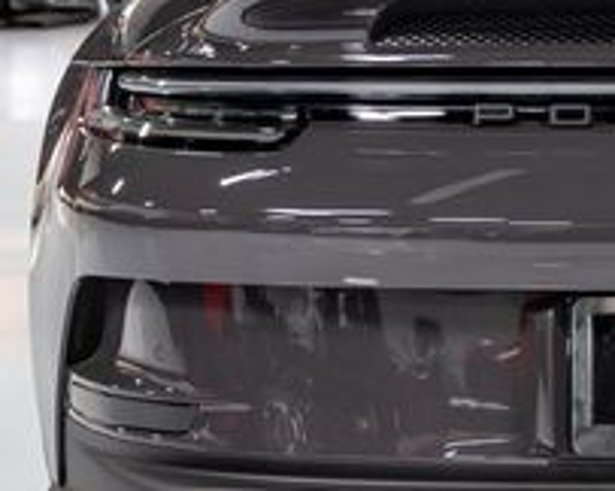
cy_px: 202
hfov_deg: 16.0
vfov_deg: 13.3
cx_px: 727
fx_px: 2109
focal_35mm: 116
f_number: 4
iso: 800
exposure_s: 1/60
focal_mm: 39
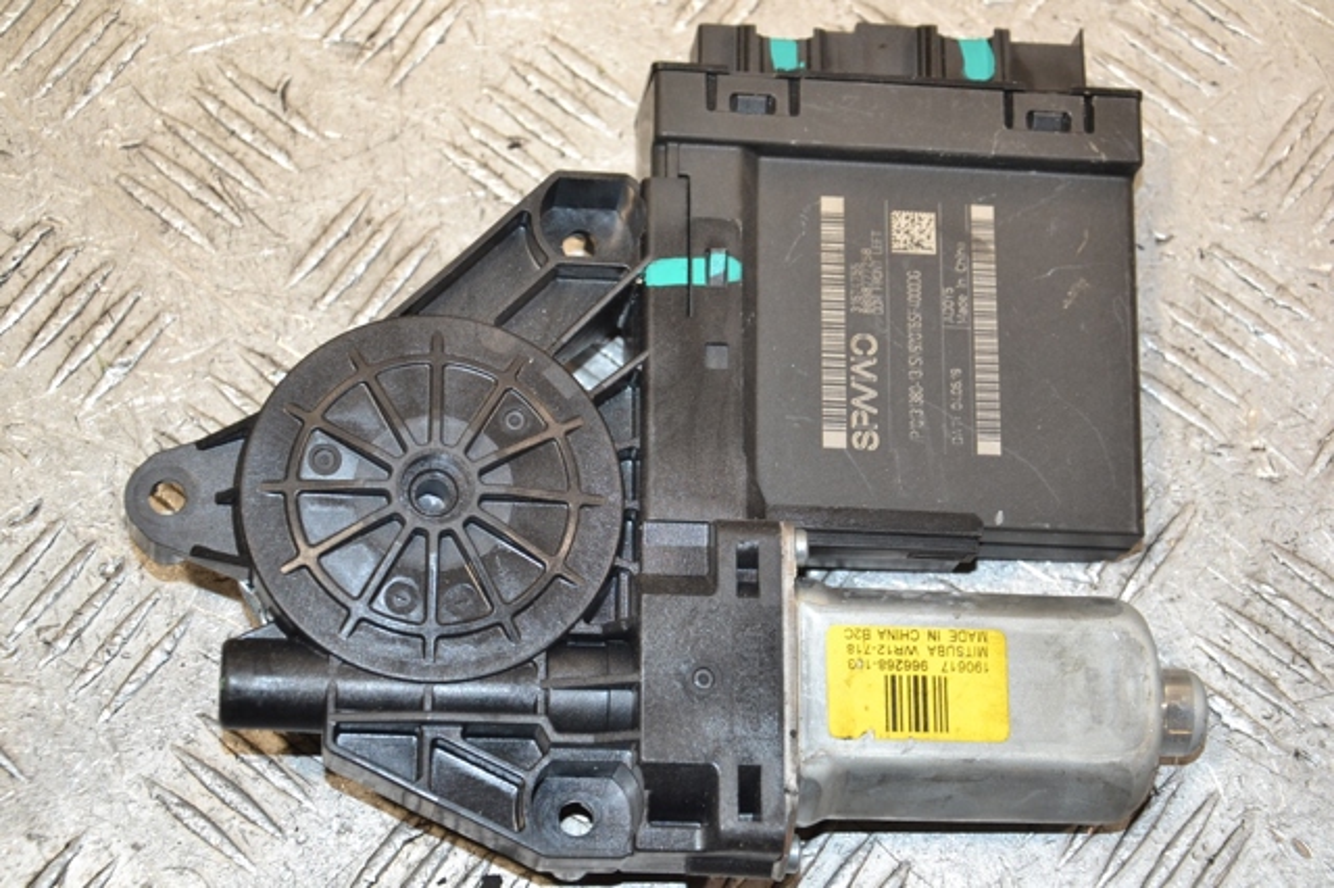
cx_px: 667
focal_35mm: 78
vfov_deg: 17.5
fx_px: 2889
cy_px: 444
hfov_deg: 26.0
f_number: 5.6
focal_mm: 52
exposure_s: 1/160
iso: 800
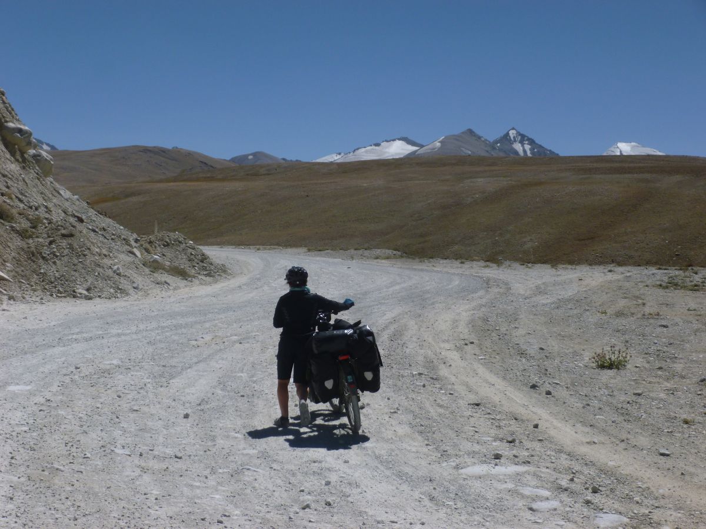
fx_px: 1407
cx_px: 353
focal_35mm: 69
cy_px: 264
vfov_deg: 21.3
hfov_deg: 28.2
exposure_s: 1/1300
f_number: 4.6
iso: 100
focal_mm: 12.3
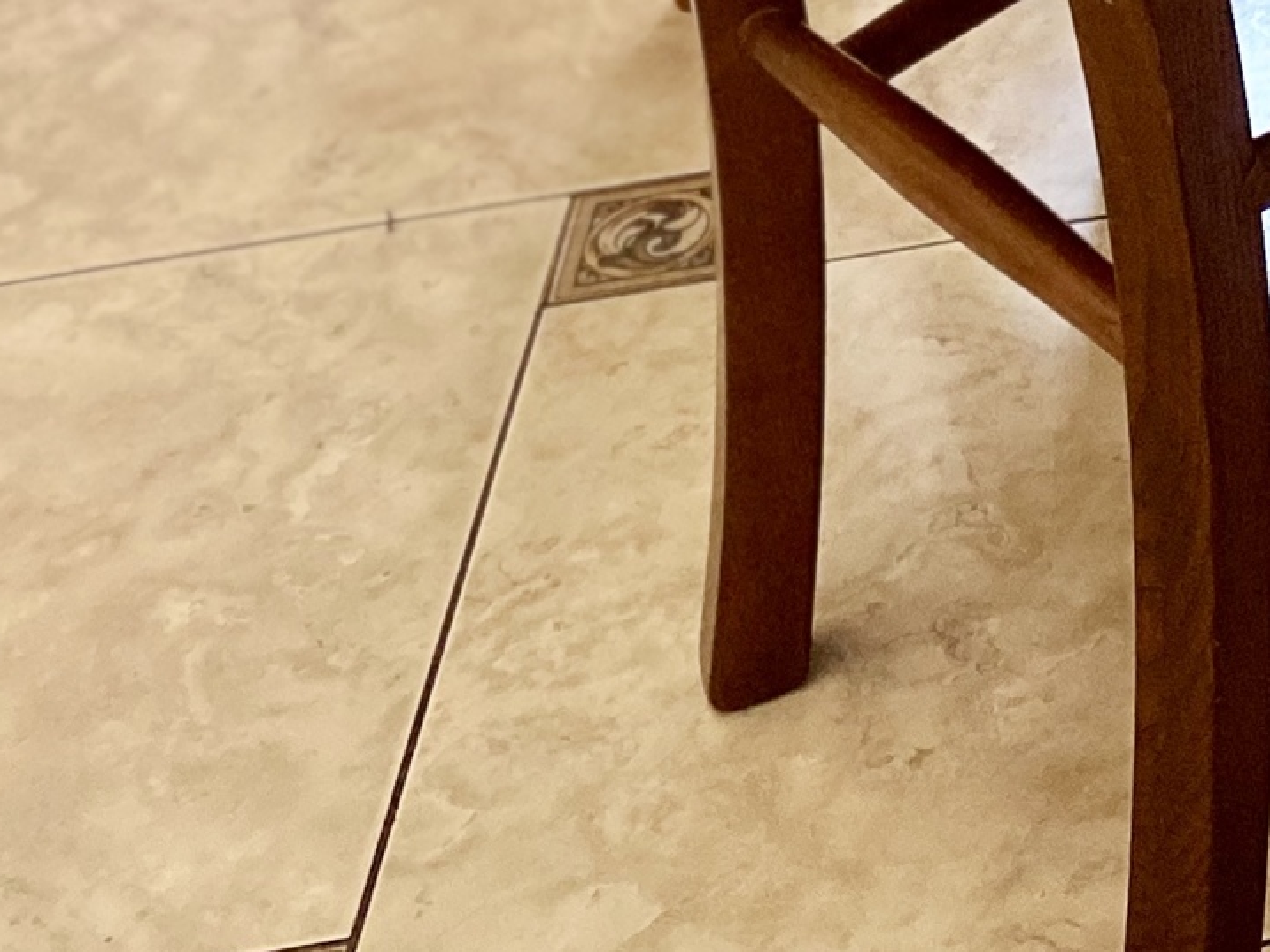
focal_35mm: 116
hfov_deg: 15.0
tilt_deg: -20.8
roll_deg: +4.3
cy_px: -1136
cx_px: 2202
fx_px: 4257
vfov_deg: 11.2
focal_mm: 4.25
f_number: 1.8
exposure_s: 1/71
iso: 125
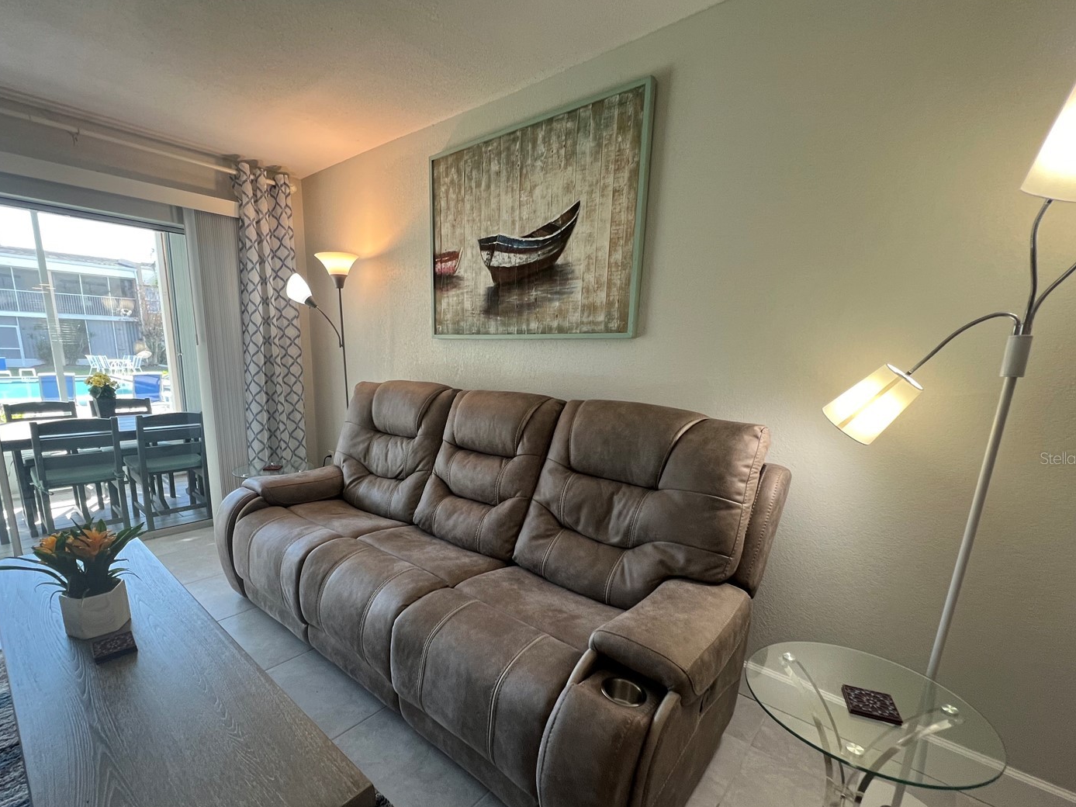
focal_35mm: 15
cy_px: 458
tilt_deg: -12.0
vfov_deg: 81.3
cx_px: 493
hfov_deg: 97.9
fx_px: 466
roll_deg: -1.2
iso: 160
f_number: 1.8
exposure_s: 1/120
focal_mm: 1.57
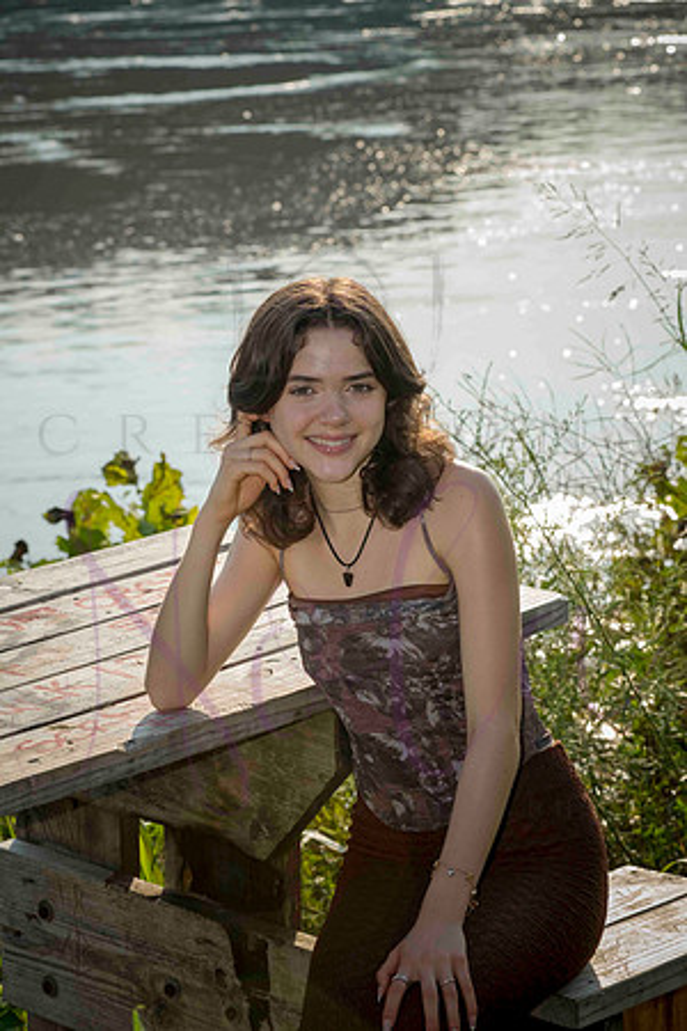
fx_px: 2862
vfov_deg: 20.4
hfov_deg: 13.7
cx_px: 344
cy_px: 516
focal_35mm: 100
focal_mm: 100
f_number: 11
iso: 400
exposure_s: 1/320
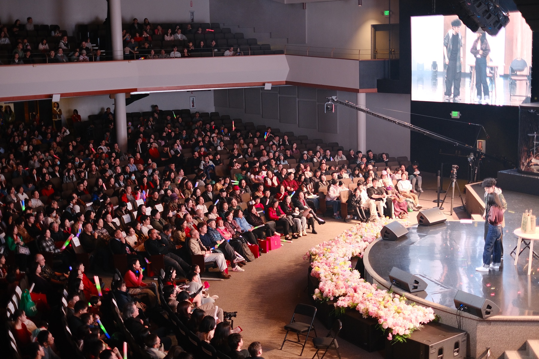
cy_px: 180
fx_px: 793
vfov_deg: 25.5
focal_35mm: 53
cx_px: 270
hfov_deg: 37.5
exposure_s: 1/40
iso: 1000
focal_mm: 35
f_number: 1.4
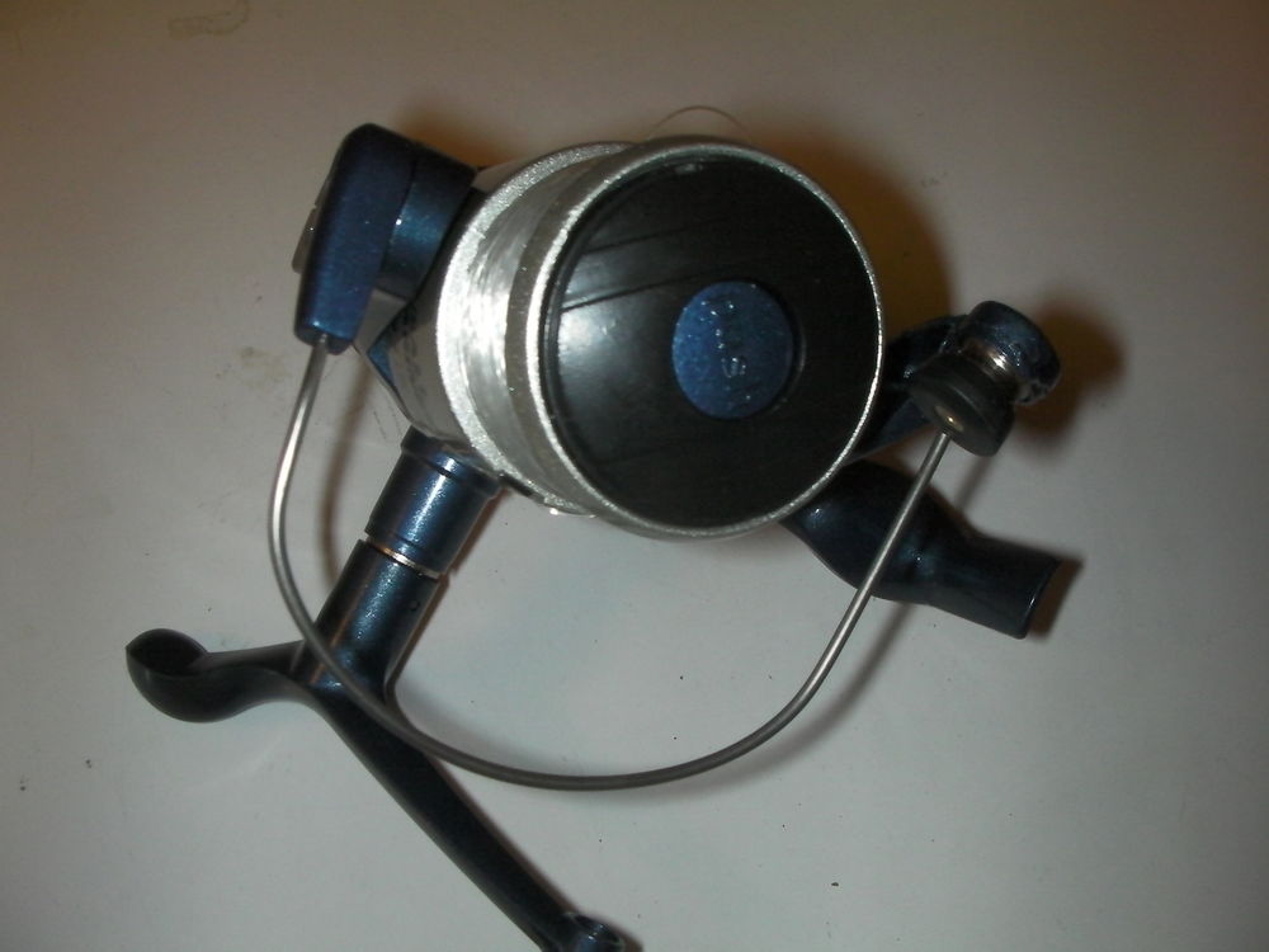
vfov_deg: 37.7
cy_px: 476
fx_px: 1393
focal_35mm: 38
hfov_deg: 49.0
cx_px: 634
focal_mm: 6.3
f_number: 5.6
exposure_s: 1/30
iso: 200
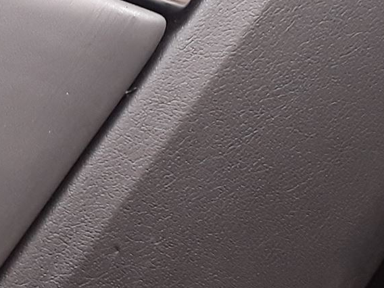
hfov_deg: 18.7
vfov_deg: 14.6
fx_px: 1120
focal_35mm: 101
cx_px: -39
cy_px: 116
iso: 100
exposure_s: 1/50
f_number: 1.9
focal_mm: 2.91
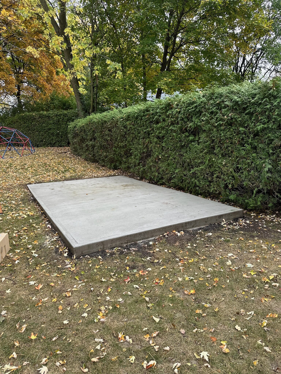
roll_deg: +2.0
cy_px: 187
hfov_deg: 56.8
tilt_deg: -10.5
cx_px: 140
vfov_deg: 71.6
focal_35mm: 24
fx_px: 260
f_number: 1.78
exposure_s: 1/172
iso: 64
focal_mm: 6.86
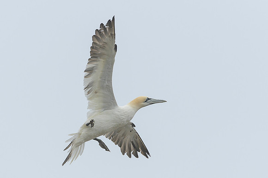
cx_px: 122
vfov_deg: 2.0
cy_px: 99
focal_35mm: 680
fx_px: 5061
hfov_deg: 3.0
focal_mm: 500
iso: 800
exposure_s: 1/2500
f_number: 6.3
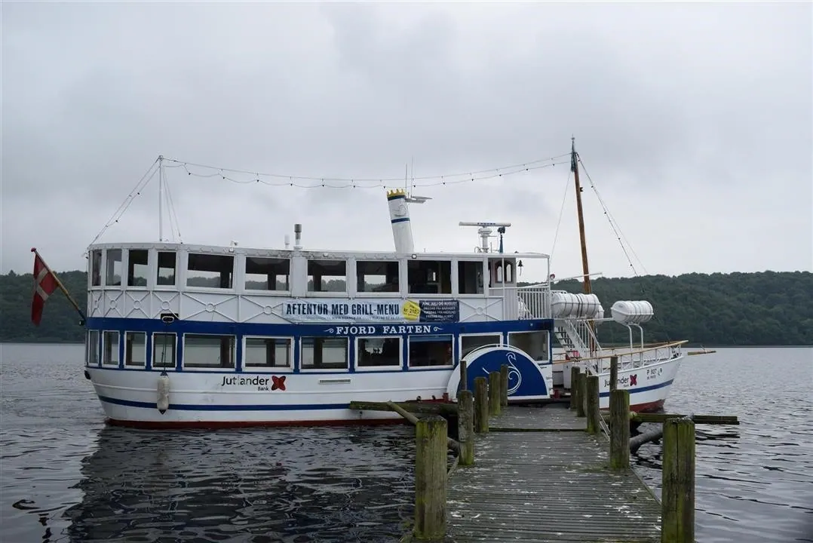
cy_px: 272
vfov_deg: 38.4
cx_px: 406
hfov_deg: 55.1
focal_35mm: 34
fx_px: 780
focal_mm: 23
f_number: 8
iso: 250
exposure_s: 1/250
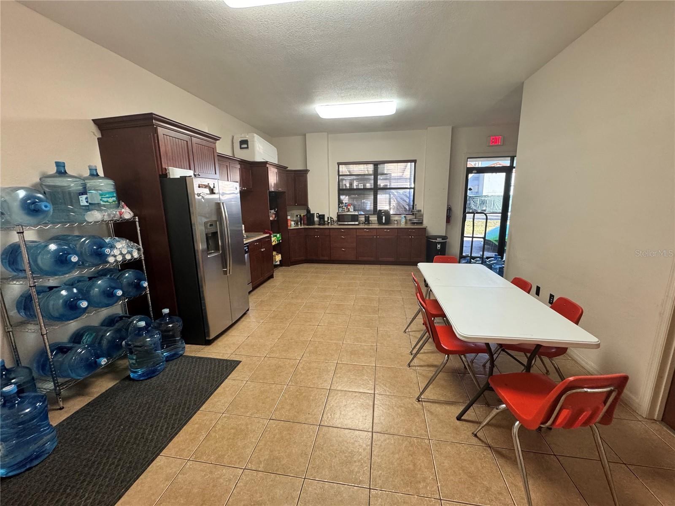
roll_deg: +0.7
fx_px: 273
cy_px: 253
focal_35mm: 14
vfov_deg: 85.7
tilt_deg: -11.5
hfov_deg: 102.1
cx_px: 338
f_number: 2.2
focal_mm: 2.22
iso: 320
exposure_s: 1/60
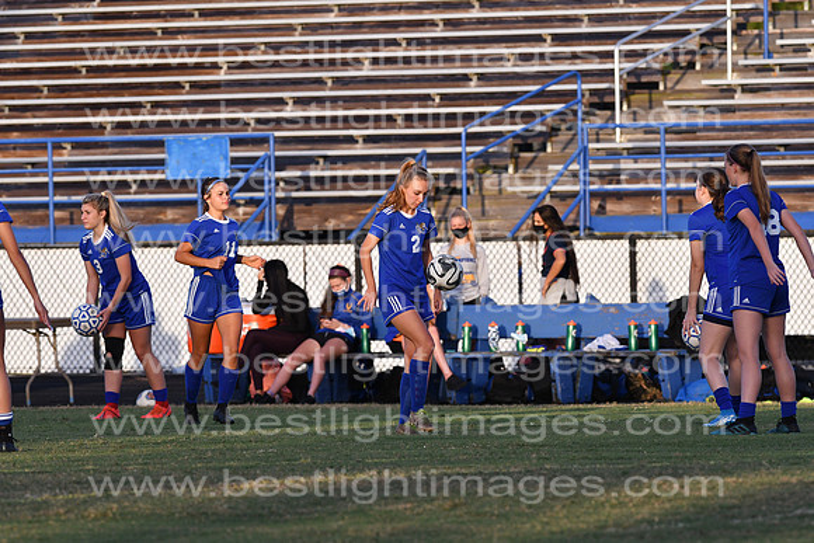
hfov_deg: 4.6
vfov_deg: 3.1
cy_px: 272
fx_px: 10177
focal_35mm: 450
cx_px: 407
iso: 800
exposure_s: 1/1600
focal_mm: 300
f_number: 5.6
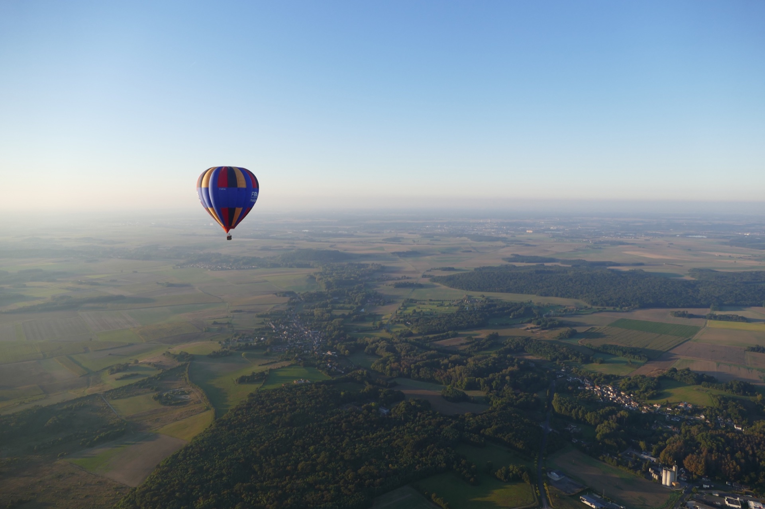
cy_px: 254
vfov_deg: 51.3
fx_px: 531
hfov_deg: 71.5
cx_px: 382
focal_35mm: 25
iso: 125
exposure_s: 1/1000
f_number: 2.8
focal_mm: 9.12
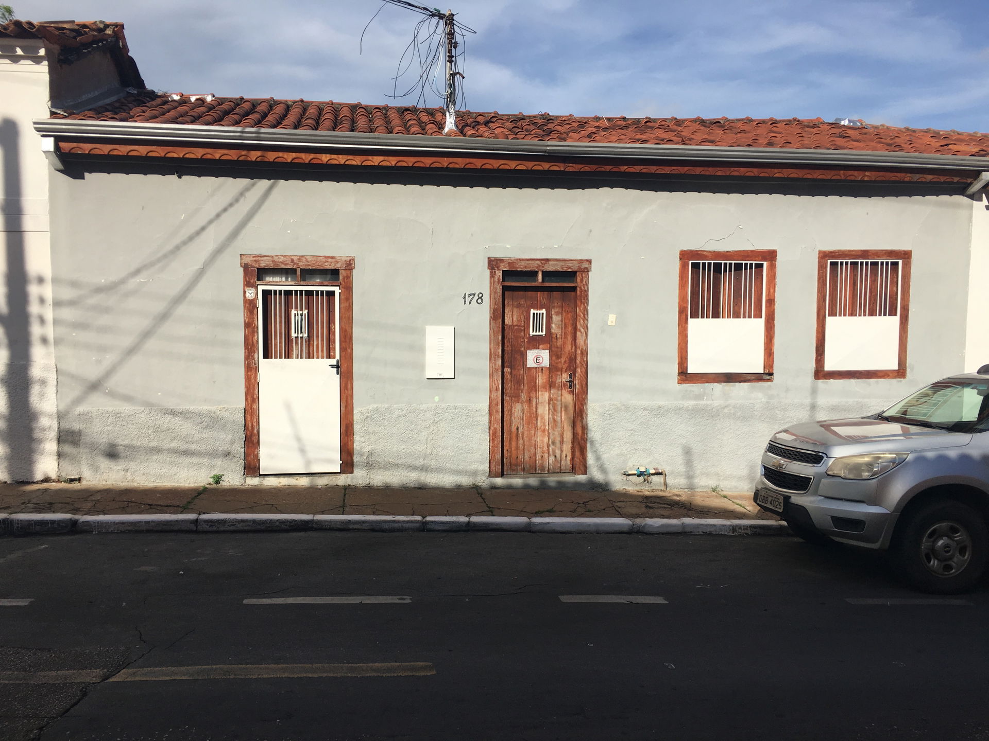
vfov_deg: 48.2
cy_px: 370
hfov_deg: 61.7
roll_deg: +0.3
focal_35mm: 29
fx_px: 829
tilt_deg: -3.1
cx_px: 494
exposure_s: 1/2079
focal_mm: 4.15
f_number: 2.2
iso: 25
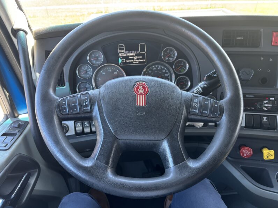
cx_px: 139
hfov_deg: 67.3
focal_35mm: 26
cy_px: 104
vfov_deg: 53.1
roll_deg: +0.3
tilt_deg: -32.2
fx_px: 209
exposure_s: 1/88
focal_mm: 5.96
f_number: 1.6
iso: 125
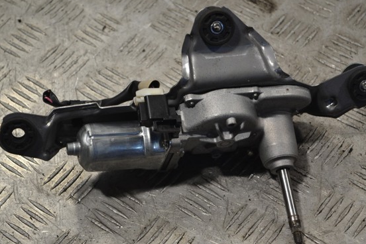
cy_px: 134
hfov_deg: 21.3
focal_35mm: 96
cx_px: 190
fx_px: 972
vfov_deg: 14.3
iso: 400
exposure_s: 1/125
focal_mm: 55
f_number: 5.6
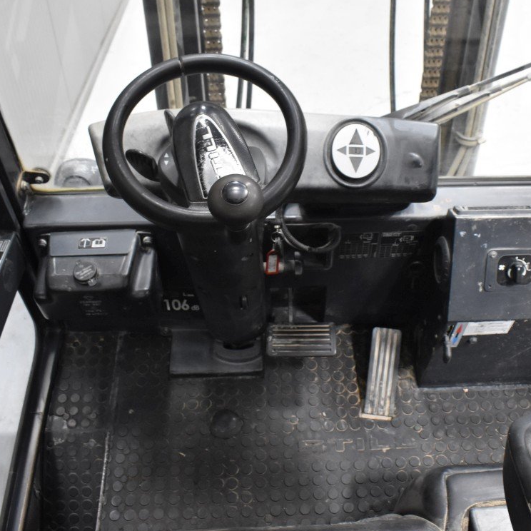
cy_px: 256
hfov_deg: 44.8
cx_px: 304
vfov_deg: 44.9
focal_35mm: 37
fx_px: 642
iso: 1600
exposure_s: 1/13
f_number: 5.6
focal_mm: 18
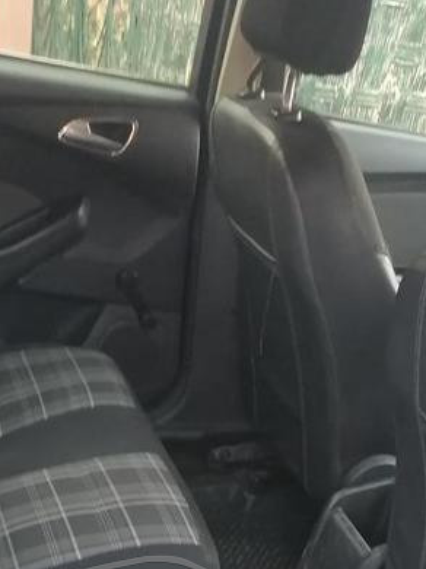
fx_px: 953
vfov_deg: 30.6
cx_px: 182
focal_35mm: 58
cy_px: 584
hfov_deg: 25.2
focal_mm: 5.3
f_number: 1.8
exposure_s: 1/25
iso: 500
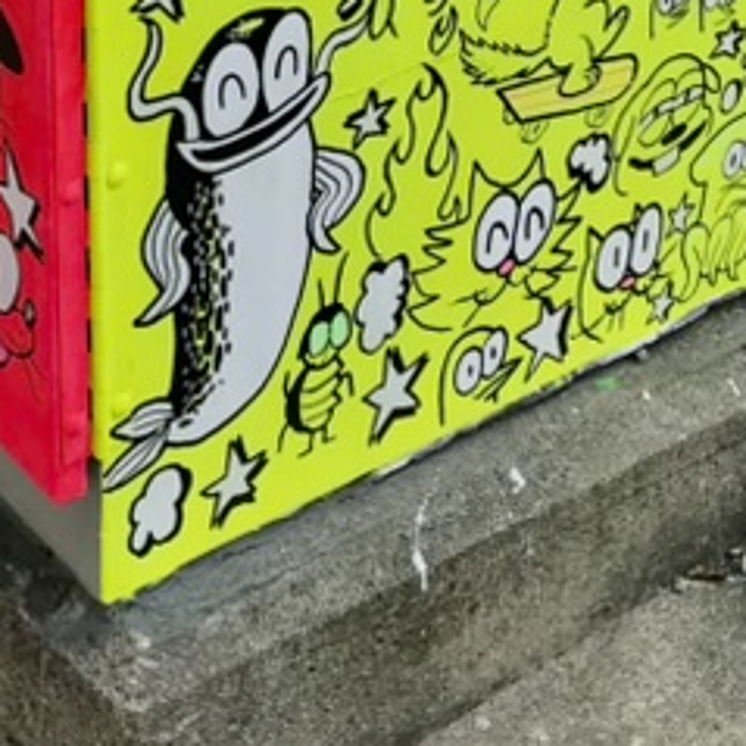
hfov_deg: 16.2
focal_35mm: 106
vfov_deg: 14.8
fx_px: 2584
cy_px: -496
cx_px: 97
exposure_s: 1/742
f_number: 1.8
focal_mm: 3.99
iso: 20
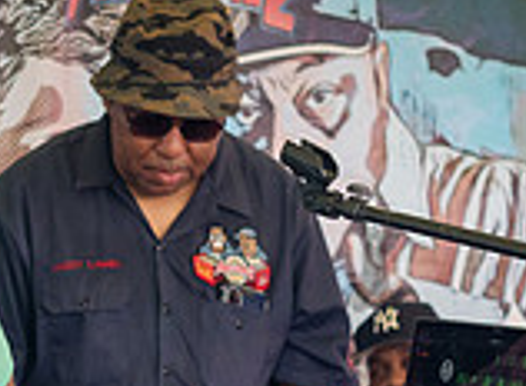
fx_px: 2262
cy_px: 391
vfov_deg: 9.7
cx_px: -107
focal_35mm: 150
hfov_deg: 12.9
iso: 1250
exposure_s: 1/1000
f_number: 3.5
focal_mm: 35
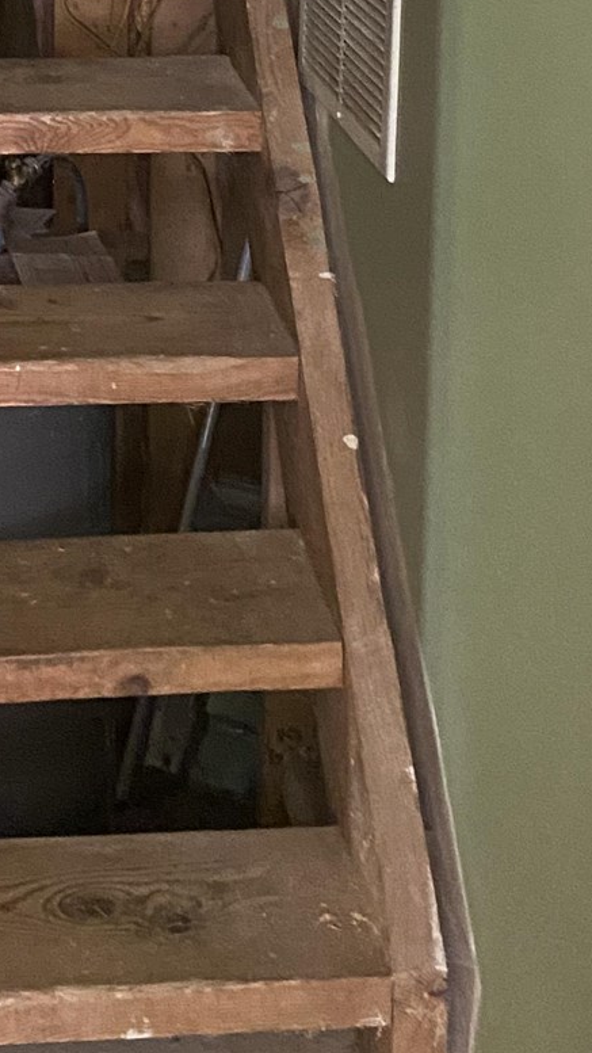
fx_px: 2344
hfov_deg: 14.3
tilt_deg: -8.2
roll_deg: -0.9
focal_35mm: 84
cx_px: 60
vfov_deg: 23.7
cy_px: -106
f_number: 1.8
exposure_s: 1/39
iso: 640
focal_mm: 4.25
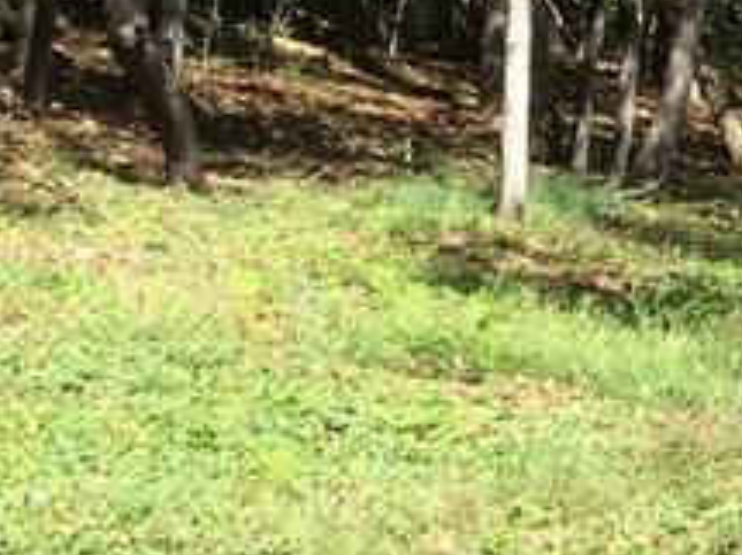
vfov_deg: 10.7
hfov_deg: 12.1
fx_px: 2956
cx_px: 1653
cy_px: 203
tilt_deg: +9.2
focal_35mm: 138
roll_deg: +1.5
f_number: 2.2
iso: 25
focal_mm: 4.15
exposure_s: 1/553
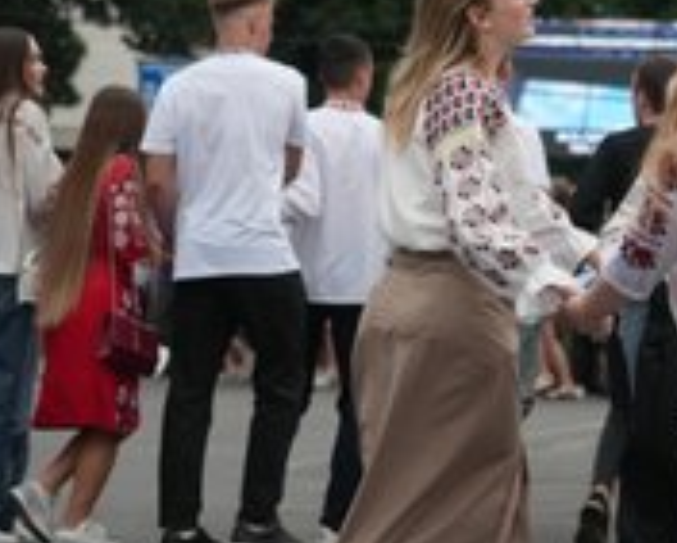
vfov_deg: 7.1
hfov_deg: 8.8
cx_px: 608
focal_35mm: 218
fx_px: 4370
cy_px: 210
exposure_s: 1/160
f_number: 5
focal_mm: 102
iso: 5000
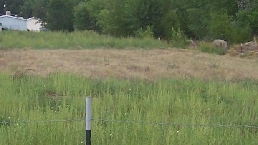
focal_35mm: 130
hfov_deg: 16.4
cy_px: 99
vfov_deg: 9.3
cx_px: 54
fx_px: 890
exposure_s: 1/500
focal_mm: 6
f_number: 3
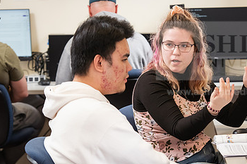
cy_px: 107
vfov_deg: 6.9
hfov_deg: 10.3
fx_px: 1365
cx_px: 135
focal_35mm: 199
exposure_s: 1/200
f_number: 4.5
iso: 1250
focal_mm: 120
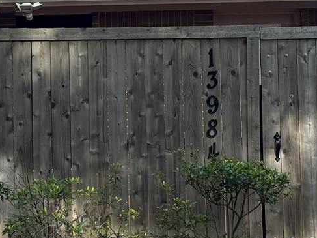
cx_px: 138
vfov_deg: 14.5
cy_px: 17
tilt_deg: +2.7
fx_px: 925
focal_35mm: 101
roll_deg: +0.0
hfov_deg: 19.4
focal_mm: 6.76
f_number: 1.78
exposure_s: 1/1727
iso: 100
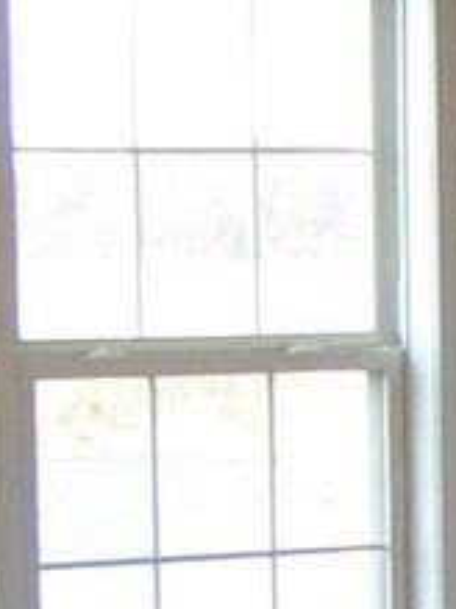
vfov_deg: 7.0
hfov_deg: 5.2
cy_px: 1082
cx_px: 918
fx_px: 4888
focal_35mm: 278
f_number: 2.8
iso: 80
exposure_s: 1/60
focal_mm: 6.3
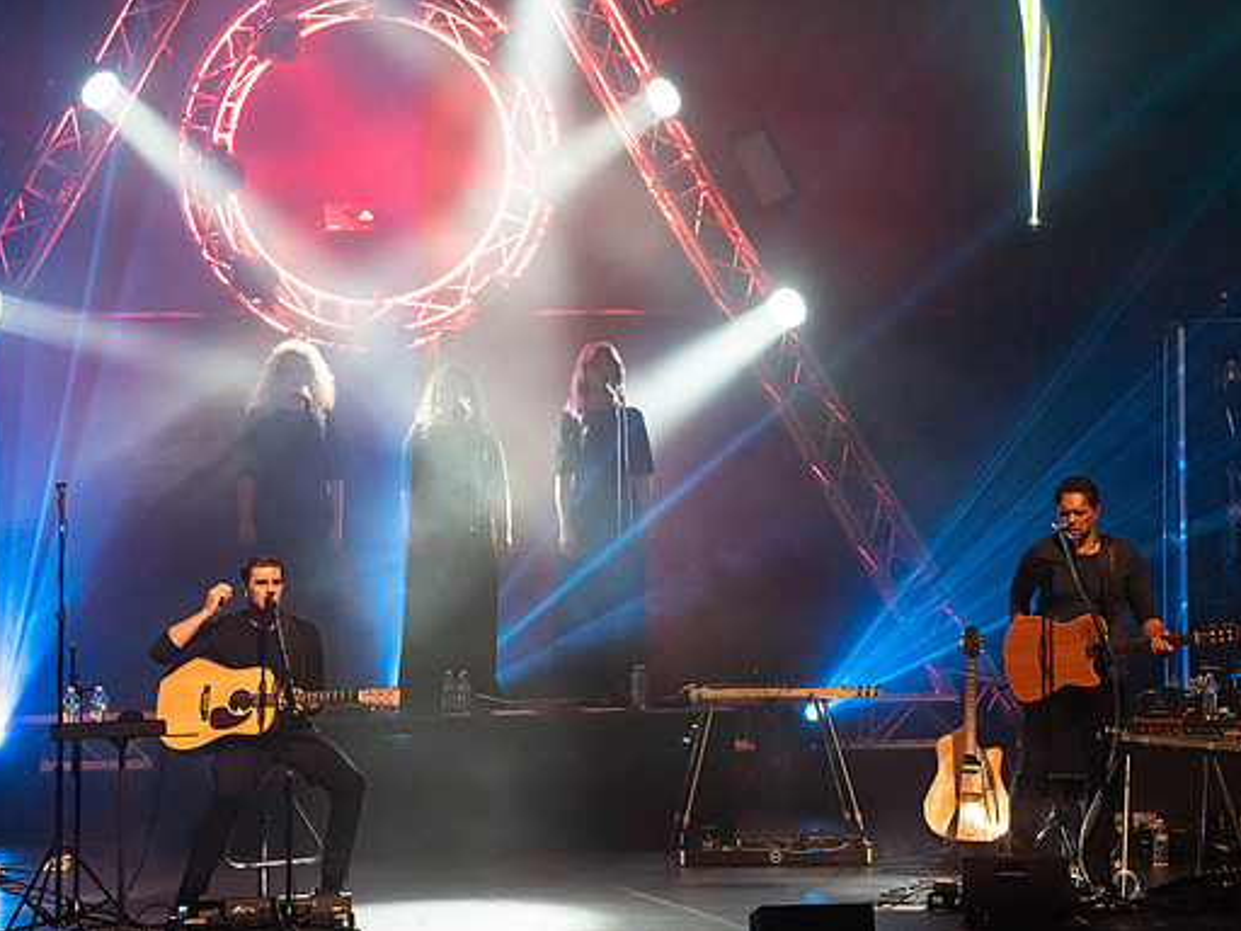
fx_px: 7815
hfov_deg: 9.1
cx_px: 611
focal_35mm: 218
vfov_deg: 6.8
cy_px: 464
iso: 6400
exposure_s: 1/250
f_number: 5.6
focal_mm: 200
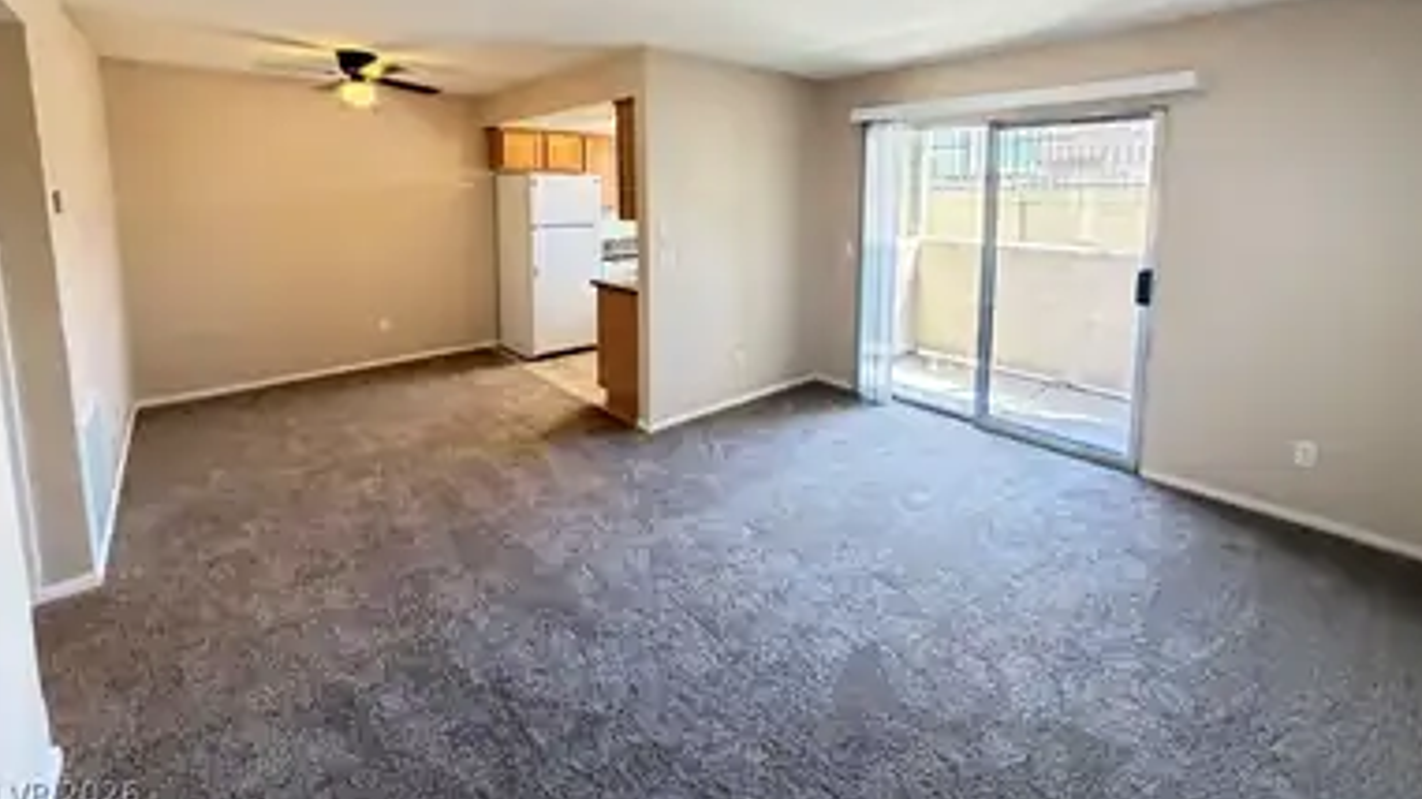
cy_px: 258
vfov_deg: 65.0
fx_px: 603
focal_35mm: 16
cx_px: 728
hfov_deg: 99.4
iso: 400
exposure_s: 1/60
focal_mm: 2.22
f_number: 2.2
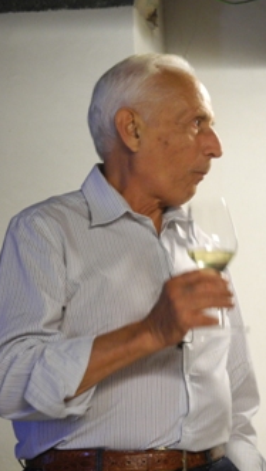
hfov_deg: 8.7
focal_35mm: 138
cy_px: 237
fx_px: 1729
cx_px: 316
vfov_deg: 15.6
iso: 400
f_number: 4.5
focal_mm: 20.1
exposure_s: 1/14
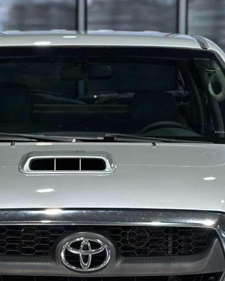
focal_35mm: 147
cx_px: 91
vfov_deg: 13.0
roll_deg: -0.3
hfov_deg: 10.5
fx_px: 1223
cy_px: 258
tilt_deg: -7.3
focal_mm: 6.86
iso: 160
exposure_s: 1/120
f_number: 1.78
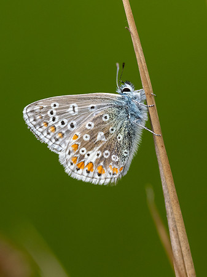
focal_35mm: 1121
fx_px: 8949
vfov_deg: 1.8
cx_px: 136
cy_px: 139
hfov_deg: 1.3
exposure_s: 1/800
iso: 1250
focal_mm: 420
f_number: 5.6
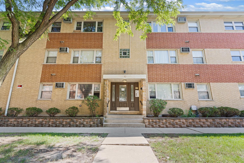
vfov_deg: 70.4
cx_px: 122
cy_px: 82
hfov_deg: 93.3
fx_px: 115
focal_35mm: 17
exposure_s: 1/1.25
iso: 50
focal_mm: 17
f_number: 10
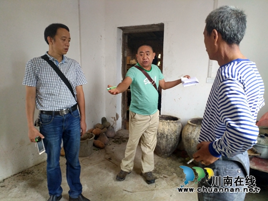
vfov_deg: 51.4
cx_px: 134
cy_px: 100
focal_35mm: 27
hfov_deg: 65.3
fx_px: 209
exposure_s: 1/25
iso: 578
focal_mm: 4.73
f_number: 2.2
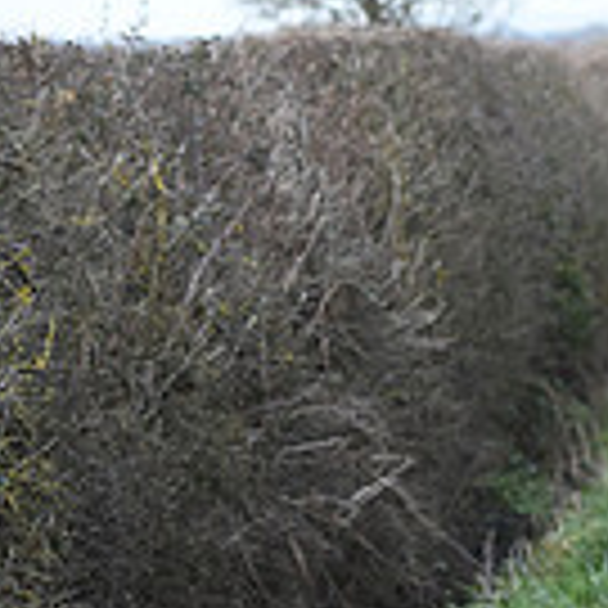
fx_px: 6160
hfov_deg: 5.5
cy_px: 338
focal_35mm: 310
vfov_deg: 5.7
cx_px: 1166
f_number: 3.5
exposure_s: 1/640
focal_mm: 85
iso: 2200
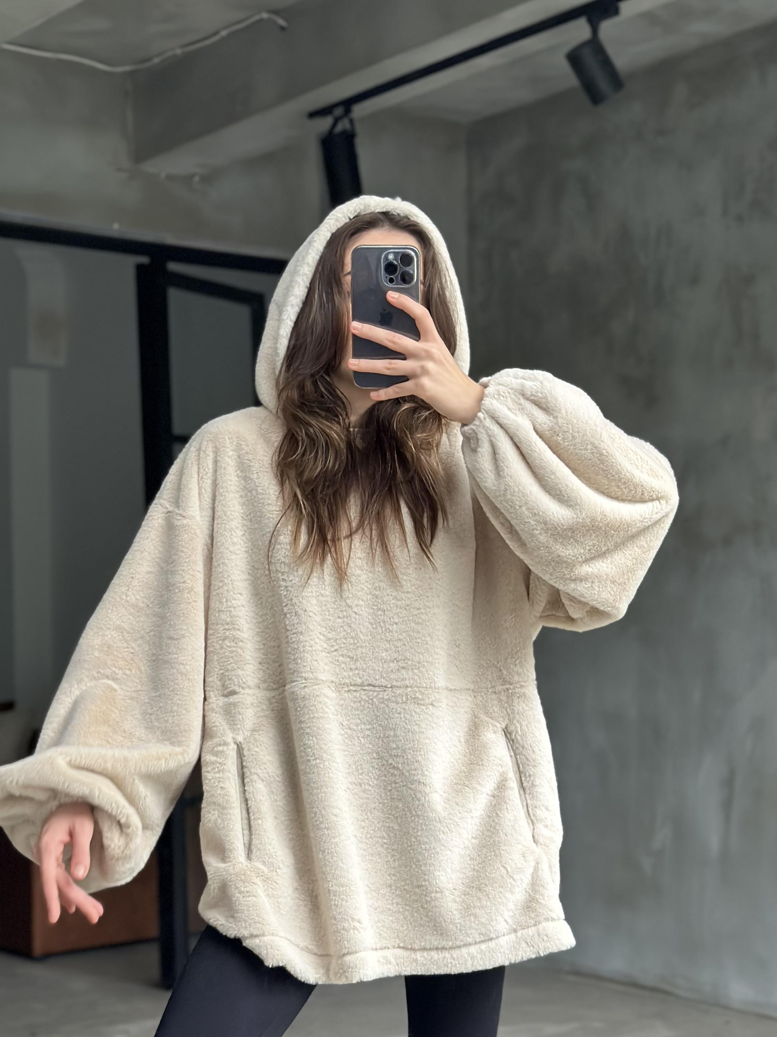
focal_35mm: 62
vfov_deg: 31.2
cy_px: 560
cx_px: 301
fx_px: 1856
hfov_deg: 23.6
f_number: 1.78
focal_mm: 6.86
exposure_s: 1/60
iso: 320
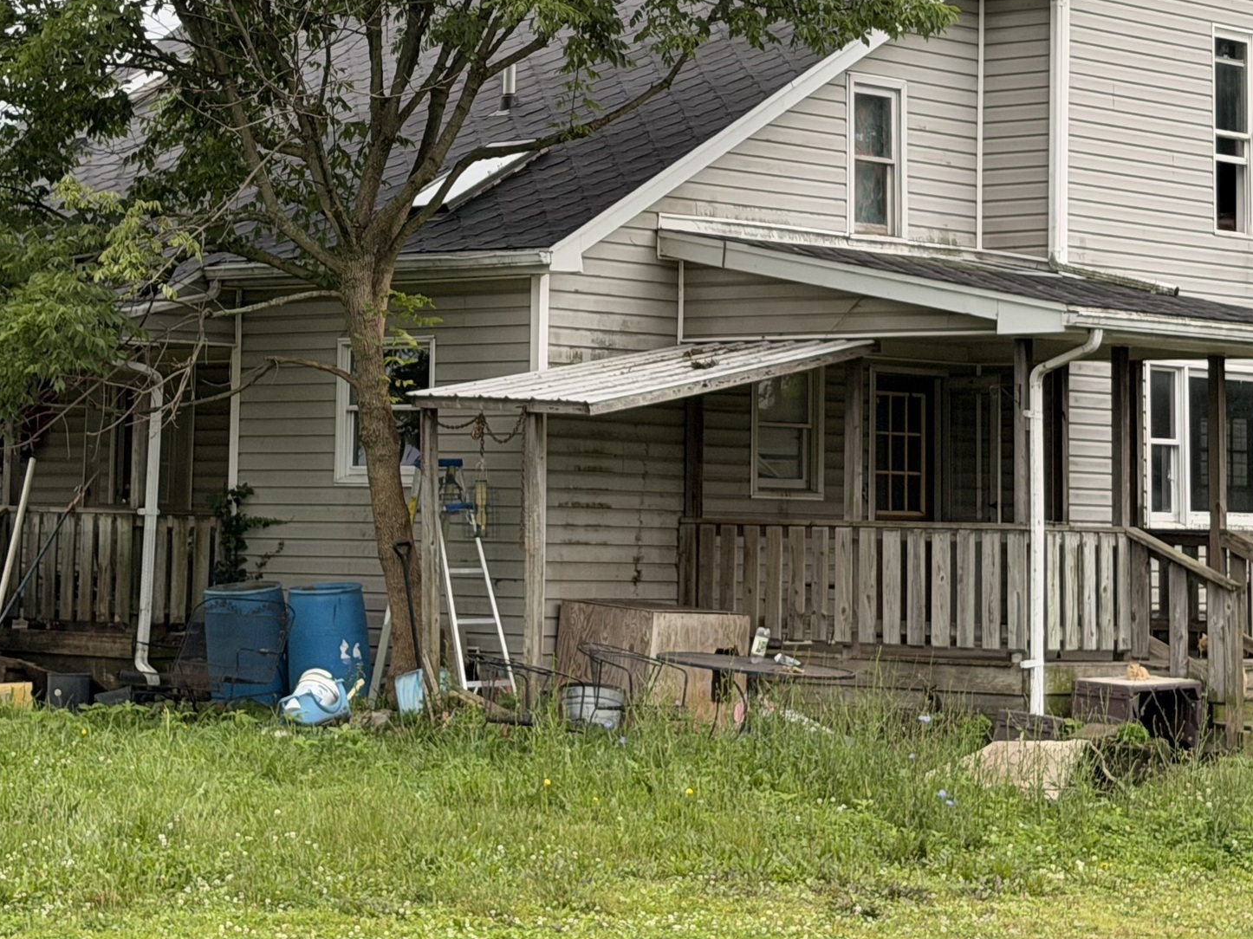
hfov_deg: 19.2
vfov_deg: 14.4
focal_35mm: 102
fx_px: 3691
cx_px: 485
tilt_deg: +6.6
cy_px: 114
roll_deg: -0.3
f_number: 1.78
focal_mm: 6.76
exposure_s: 1/1642
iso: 80
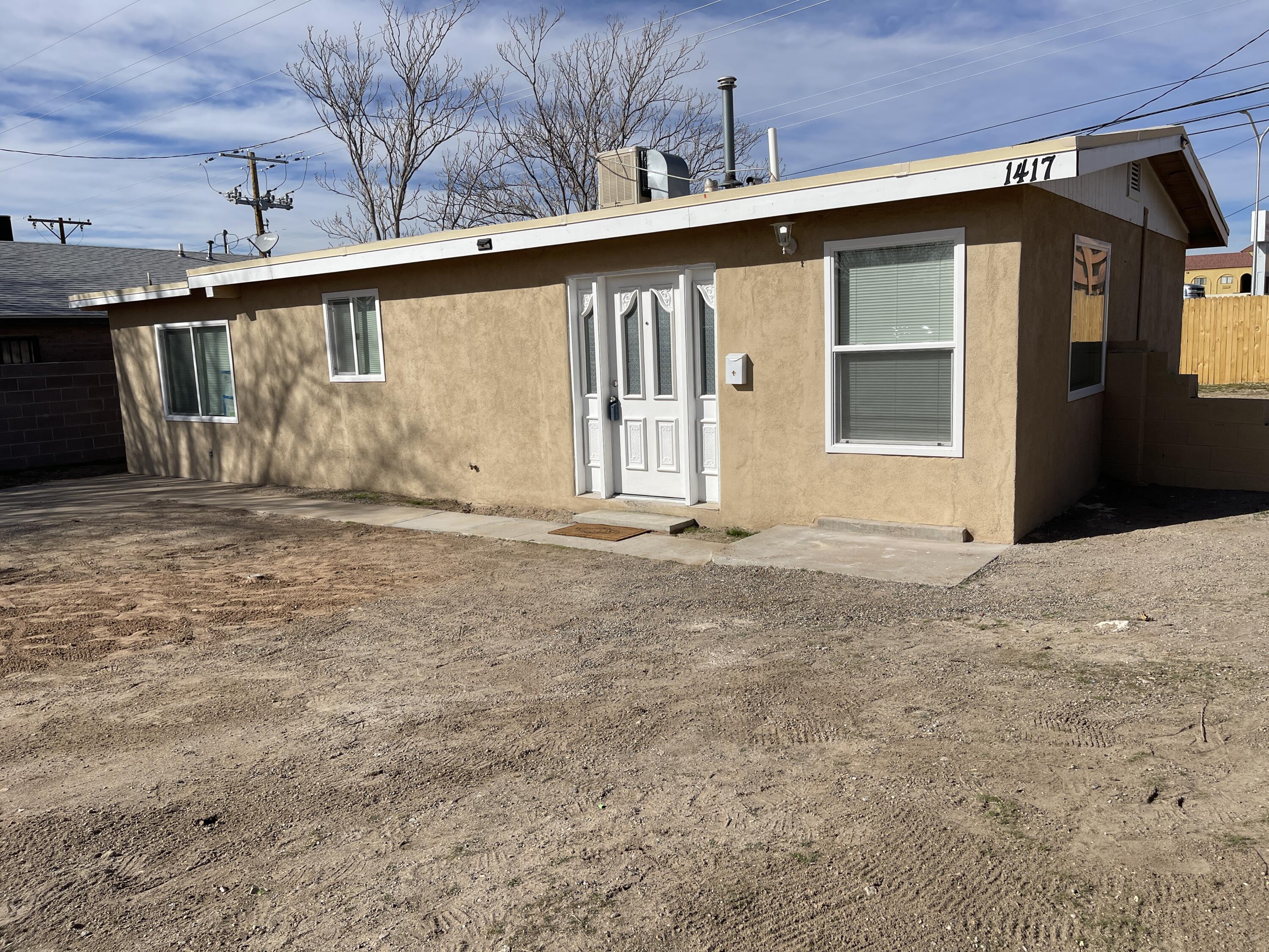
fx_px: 916
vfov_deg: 54.9
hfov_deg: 69.4
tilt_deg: -8.8
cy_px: 476
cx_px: 634
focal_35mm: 25
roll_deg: +2.5
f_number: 1.6
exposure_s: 1/7937
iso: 32
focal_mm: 5.1
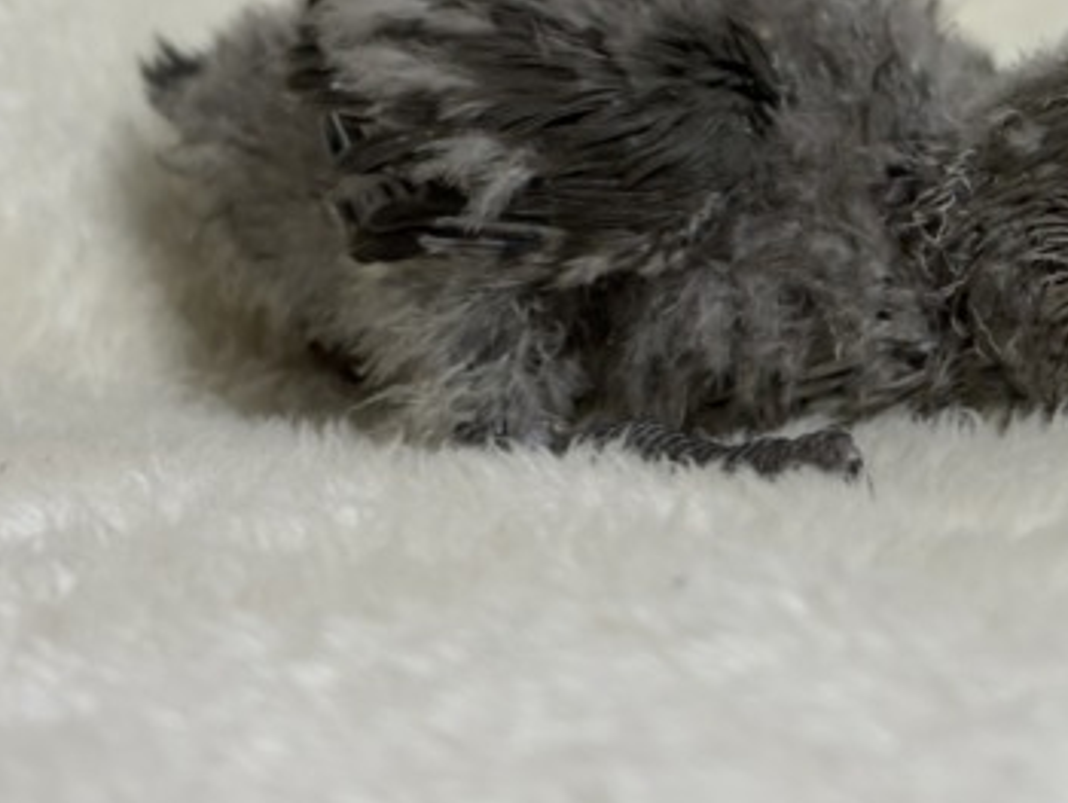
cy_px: 140
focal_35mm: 95
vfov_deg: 15.5
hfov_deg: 20.5
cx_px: 754
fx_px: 2933
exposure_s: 1/33
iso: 125
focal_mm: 5.96
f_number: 1.6
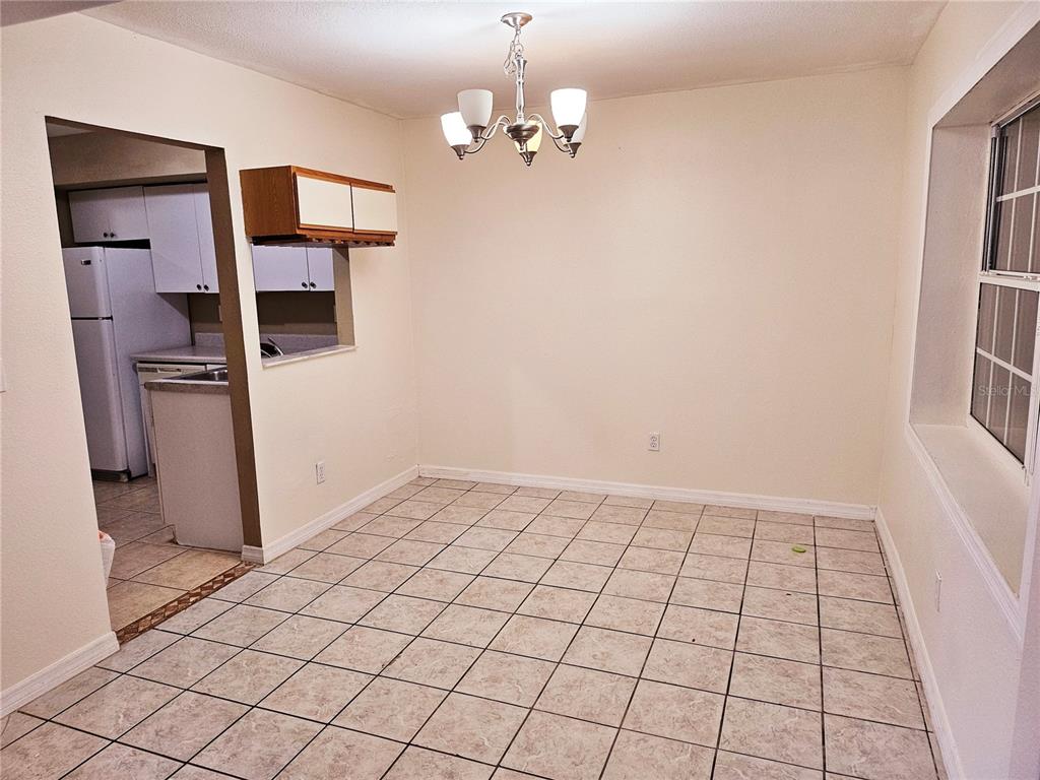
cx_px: 520
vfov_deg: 56.8
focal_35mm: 24
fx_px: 721
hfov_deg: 71.6
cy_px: 390
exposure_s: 1/120
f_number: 1.8
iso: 250
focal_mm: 5
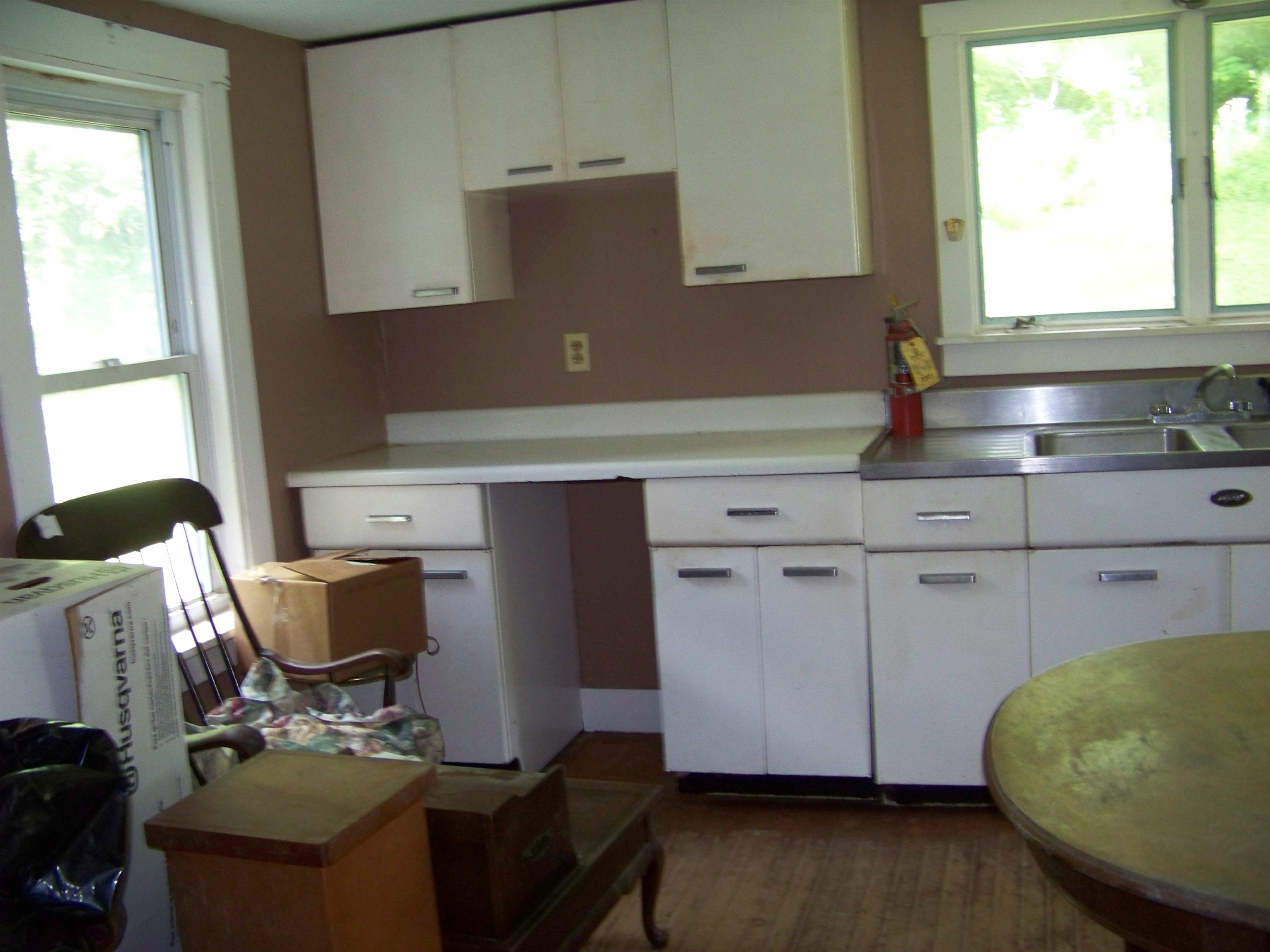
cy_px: 476
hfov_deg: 51.4
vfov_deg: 39.7
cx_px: 635
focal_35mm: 36
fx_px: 1321
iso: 200
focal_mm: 5.85
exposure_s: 1/30
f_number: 2.8
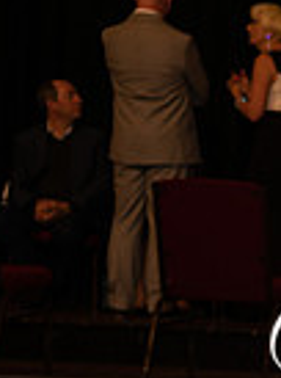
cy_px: 481
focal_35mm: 143
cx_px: 741
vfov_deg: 13.4
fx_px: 1555
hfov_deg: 9.0
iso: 200
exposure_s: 1/60
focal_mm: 35
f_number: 3.2
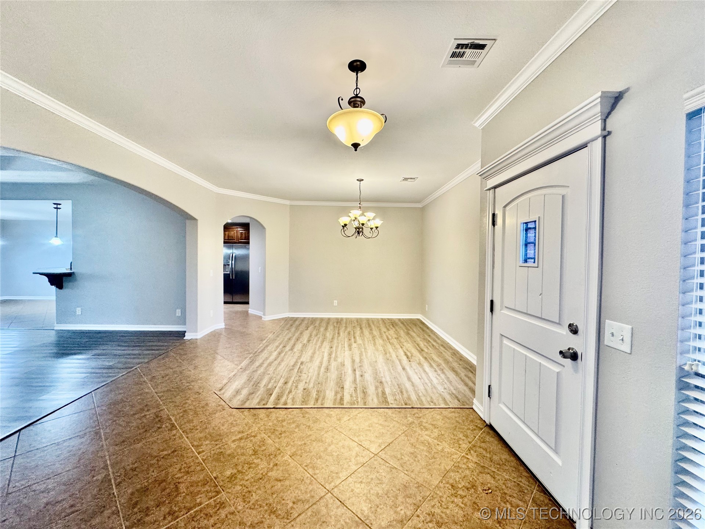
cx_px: 352
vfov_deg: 85.7
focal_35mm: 14
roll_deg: -0.7
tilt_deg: -1.0
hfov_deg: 102.1
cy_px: 264
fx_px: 285
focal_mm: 2.22
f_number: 2.2
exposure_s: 1/60
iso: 200
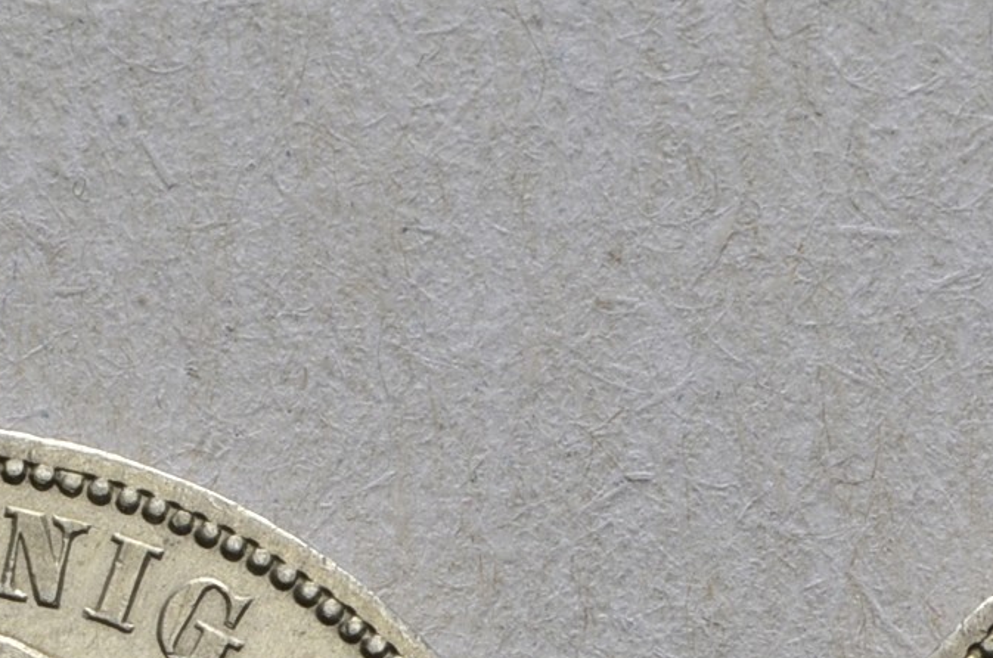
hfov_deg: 6.8
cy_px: 1151
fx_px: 8310
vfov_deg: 4.5
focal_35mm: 302
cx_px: 733
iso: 400
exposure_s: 1/250
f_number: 14
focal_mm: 55
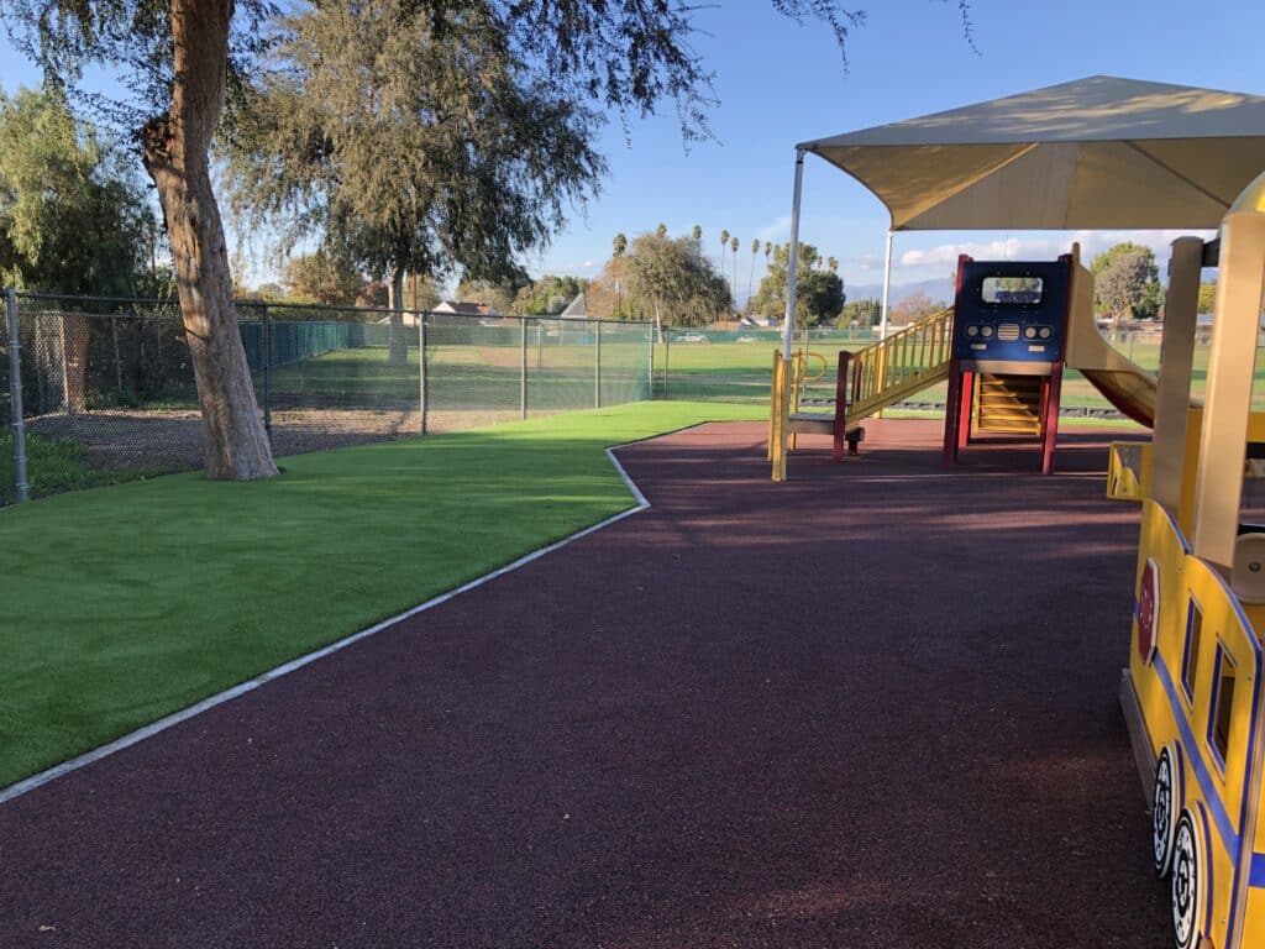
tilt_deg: -8.2
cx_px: 632
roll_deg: -1.9
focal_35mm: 28
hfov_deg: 63.4
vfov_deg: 49.7
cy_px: 474
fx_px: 1023
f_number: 1.8
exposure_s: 1/312
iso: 20
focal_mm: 4
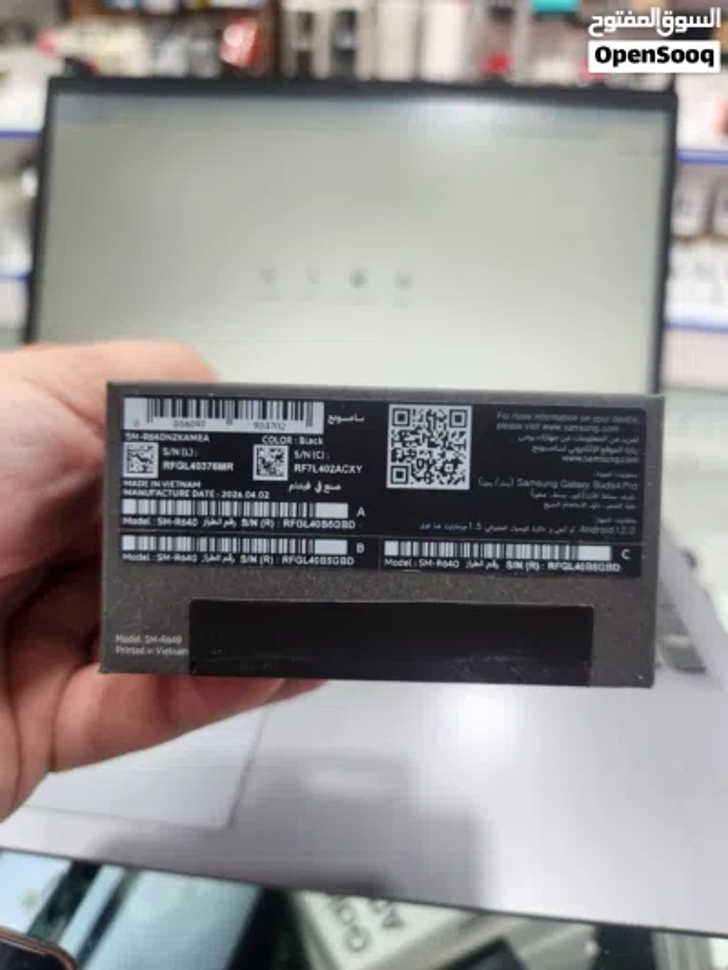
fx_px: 645
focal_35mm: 23
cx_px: 364
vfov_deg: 73.9
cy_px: 485
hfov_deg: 58.9
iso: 40
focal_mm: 5.4
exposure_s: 1/100
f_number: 1.8
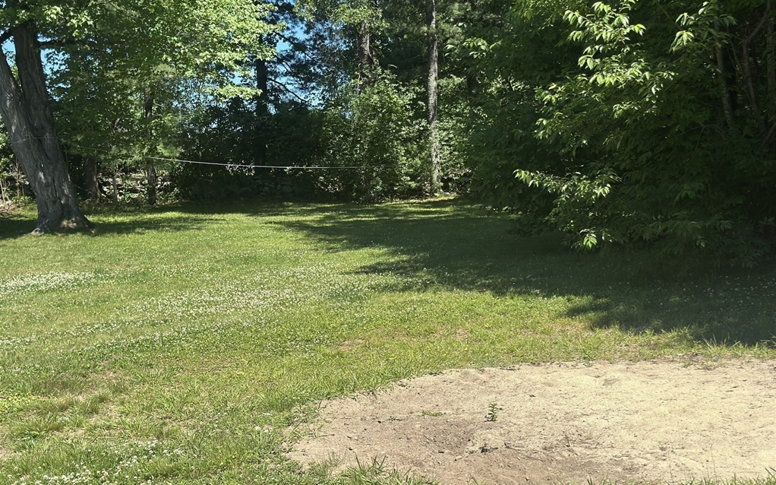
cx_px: 388
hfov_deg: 39.6
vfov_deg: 25.3
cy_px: 258
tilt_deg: -3.2
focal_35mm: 51
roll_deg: +2.6
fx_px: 1078
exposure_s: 1/3257
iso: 80
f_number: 1.78
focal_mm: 6.86
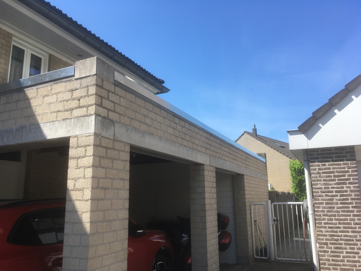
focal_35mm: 29
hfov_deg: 61.7
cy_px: 136
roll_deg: +0.1
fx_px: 302
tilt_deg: +9.6
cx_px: 180
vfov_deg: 48.2
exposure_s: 1/793
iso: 25
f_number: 2.2
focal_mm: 4.15
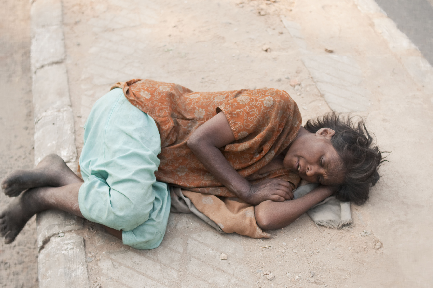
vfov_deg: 22.3
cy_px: 163
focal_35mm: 61
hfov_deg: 33.1
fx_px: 728
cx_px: 215
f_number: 3.2
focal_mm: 35
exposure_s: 1/500
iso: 200
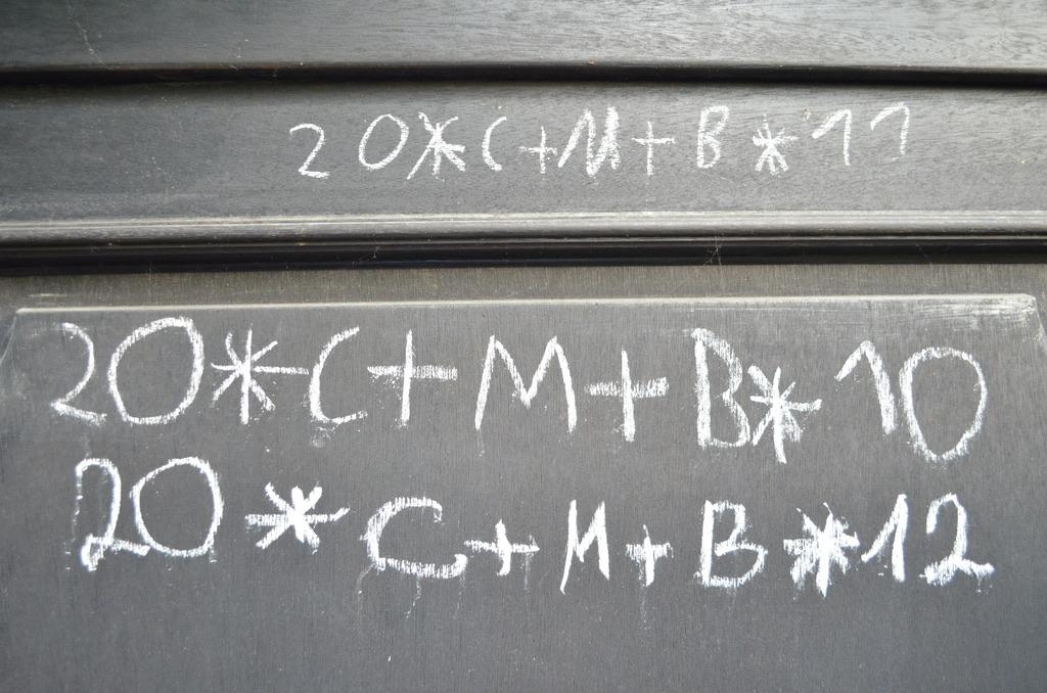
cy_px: 346
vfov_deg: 39.8
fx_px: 958
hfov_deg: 57.3
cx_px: 524
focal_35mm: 33
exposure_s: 1/30
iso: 1100
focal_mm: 22
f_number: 4
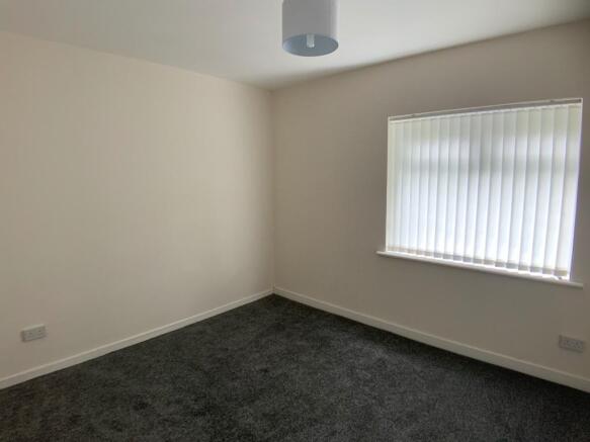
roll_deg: +1.4
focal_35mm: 29
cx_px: 295
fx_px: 494
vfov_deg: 48.2
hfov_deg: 61.7
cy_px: 221
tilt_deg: -7.7
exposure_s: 1/60
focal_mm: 3
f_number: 1.8
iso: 64
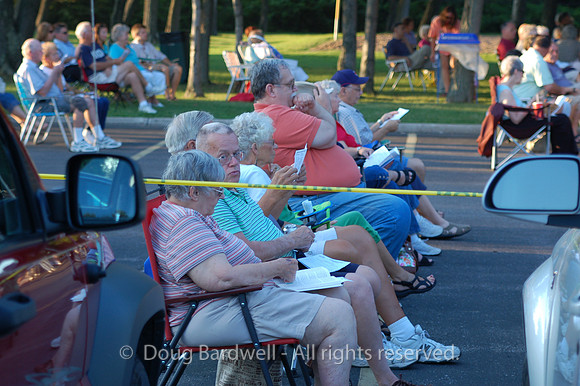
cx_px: 290
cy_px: 193
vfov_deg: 10.7
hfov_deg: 16.1
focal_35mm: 128
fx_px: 2053
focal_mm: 85
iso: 200
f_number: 4.2
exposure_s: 1/80
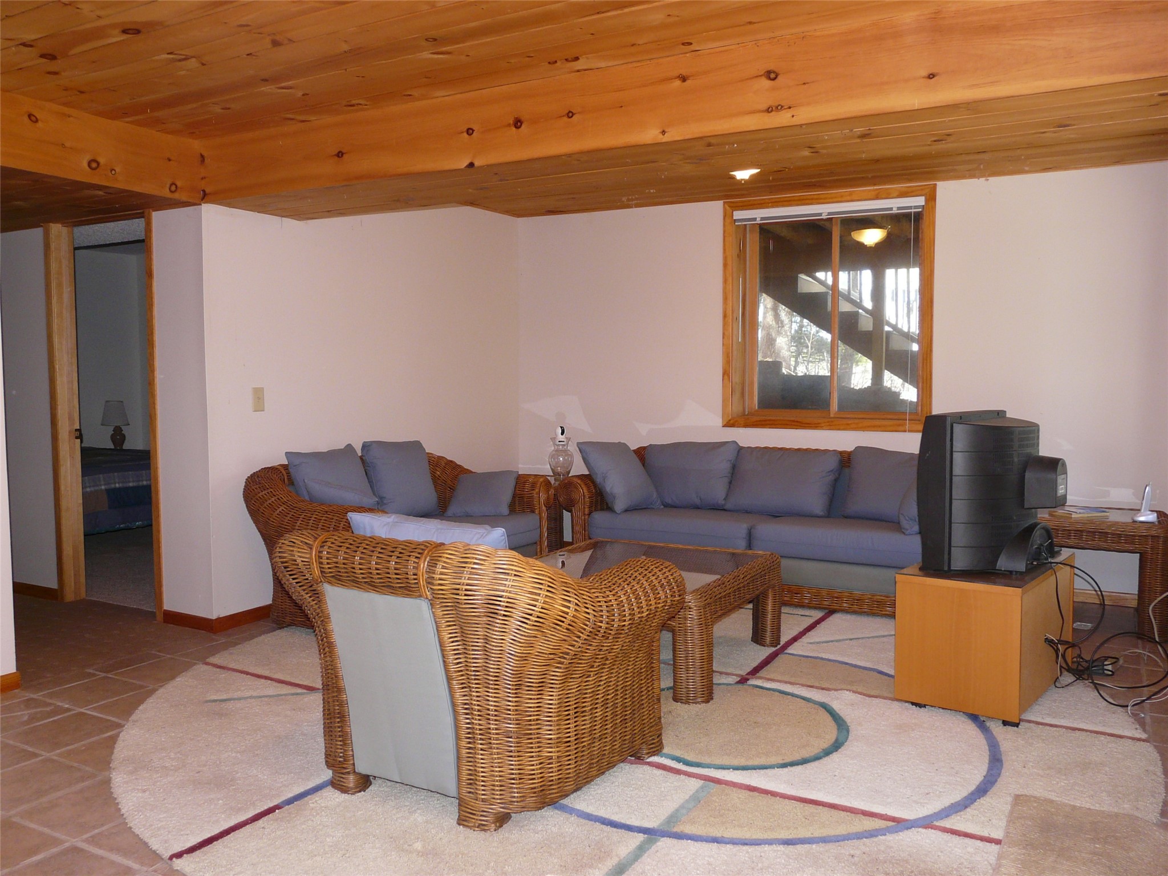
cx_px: 584
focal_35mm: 28
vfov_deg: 49.7
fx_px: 945
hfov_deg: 63.4
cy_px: 438
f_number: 2.8
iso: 160
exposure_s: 1/30
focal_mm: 4.6
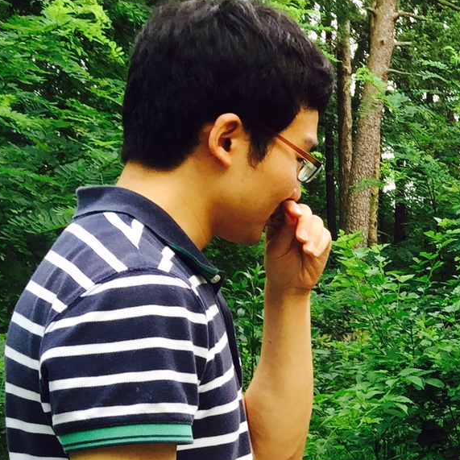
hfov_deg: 16.4
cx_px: 774
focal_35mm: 92
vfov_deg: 18.6
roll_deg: +0.9
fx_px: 1383
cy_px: 416
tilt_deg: -4.7
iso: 32
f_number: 2.2
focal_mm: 4.15
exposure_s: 1/120
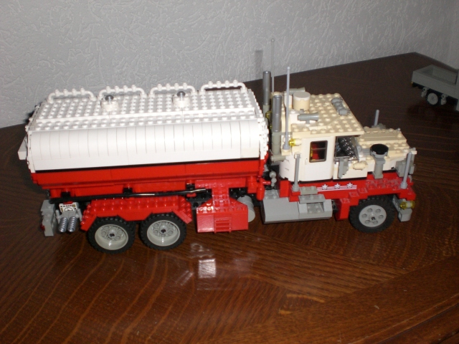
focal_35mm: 38
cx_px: 230
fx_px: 504
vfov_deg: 37.7
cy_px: 172
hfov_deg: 49.0
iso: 200
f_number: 3.1
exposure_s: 1/60
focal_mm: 6.3
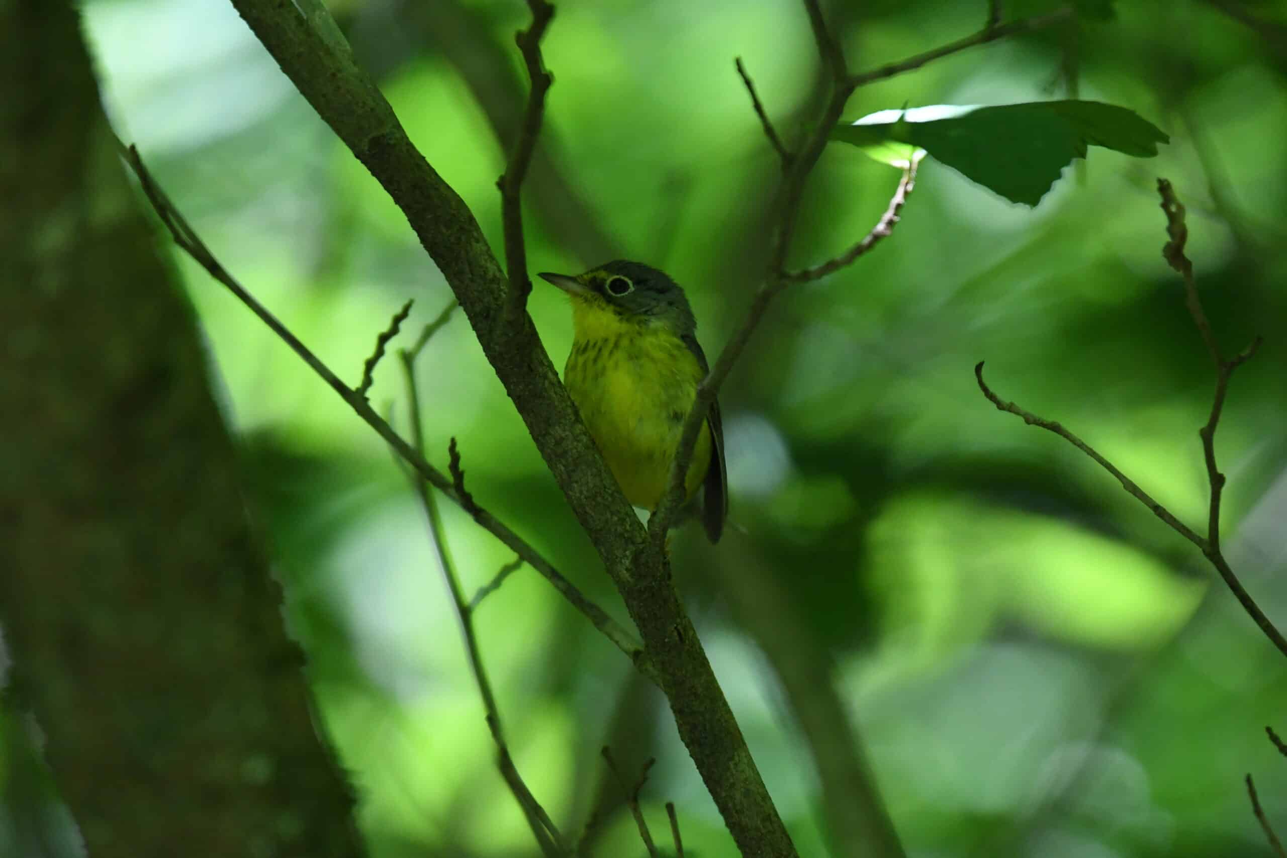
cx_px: 644
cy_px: 429
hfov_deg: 2.7
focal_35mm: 750
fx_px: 26812
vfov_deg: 1.8
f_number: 5.6
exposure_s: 1/800
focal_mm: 500
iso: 3200
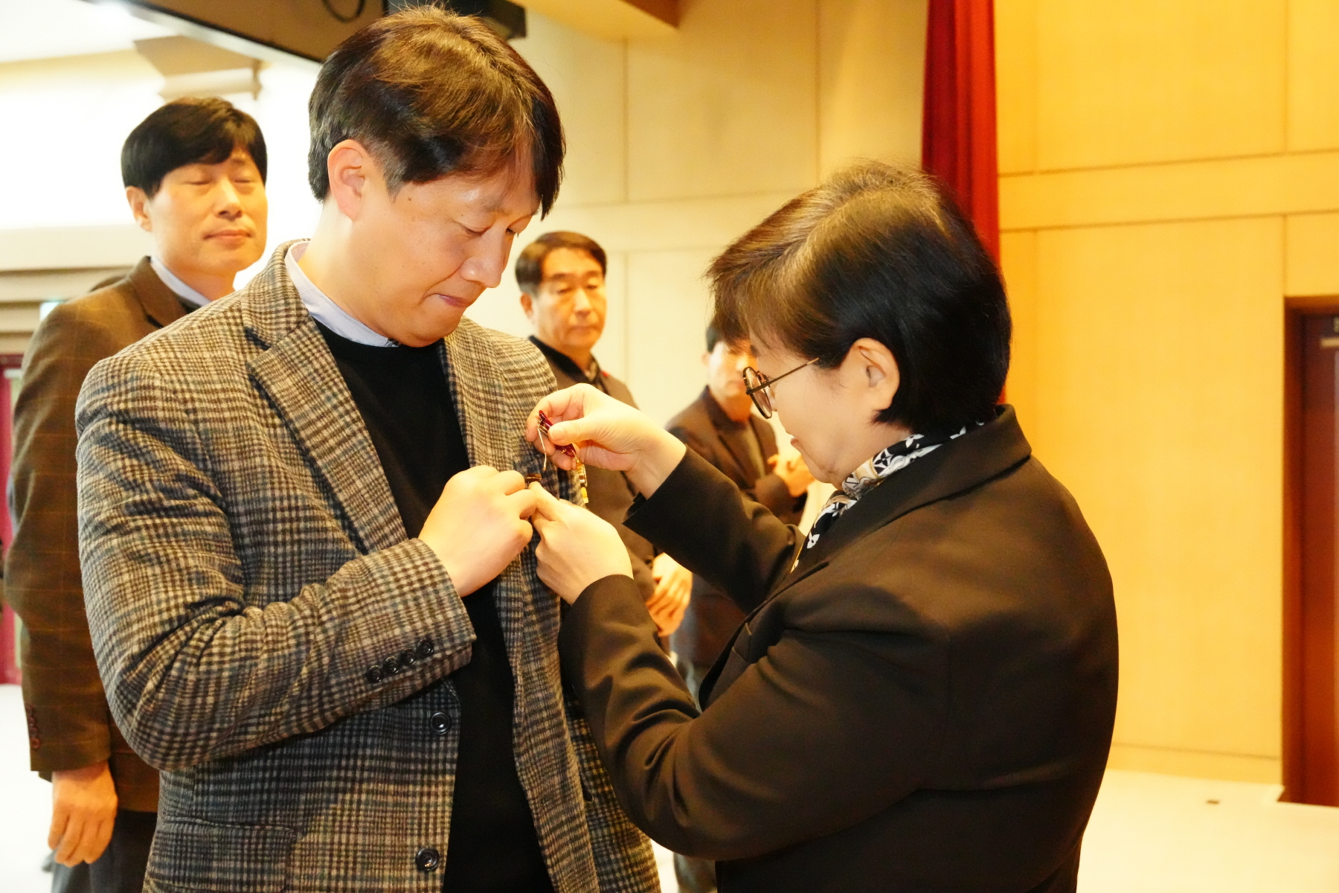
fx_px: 1636
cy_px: 446
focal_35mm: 44
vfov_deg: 30.5
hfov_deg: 44.5
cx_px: 670
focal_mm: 44
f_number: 5.6
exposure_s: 1/160
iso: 25600
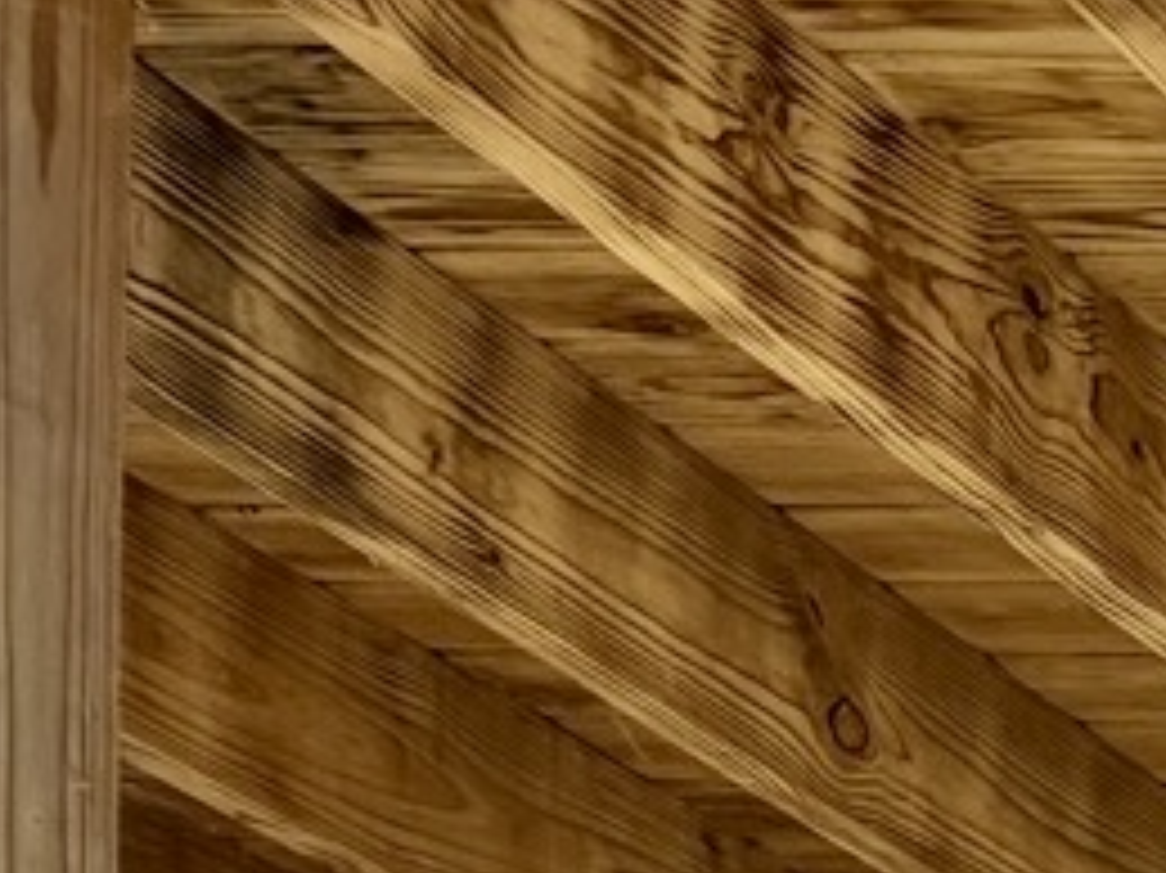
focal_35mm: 190
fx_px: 6397
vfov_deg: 6.8
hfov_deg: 7.9
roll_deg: -0.9
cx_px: 4178
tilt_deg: +0.6
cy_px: 2853
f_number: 1.78
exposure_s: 1/580
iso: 80
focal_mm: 6.76
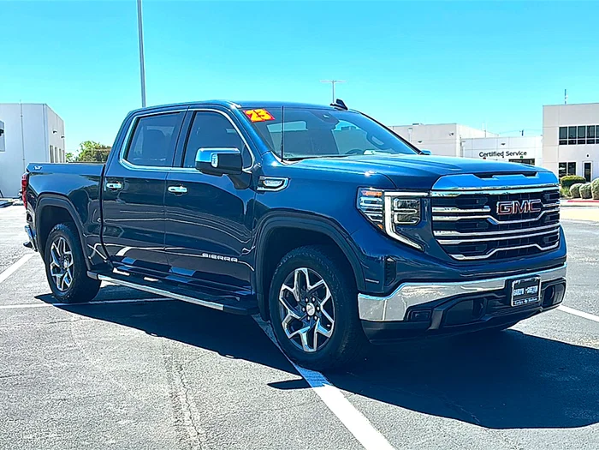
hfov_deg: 50.1
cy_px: 225
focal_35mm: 37
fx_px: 640
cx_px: 300
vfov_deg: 38.7
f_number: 1.78
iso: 80
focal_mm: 6.86
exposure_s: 1/3378
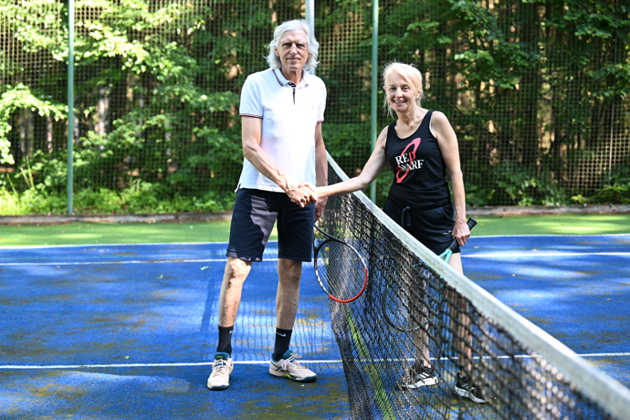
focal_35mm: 70
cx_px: 315
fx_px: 1225
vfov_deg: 19.5
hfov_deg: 28.8
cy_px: 210
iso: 640
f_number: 3.5
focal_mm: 70
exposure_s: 1/320
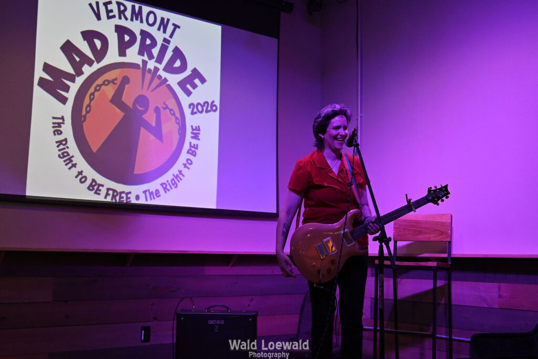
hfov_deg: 46.4
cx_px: 269
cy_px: 180
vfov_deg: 31.9
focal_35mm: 42
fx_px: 628
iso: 2000
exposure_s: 1/200
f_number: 3.5
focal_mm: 28
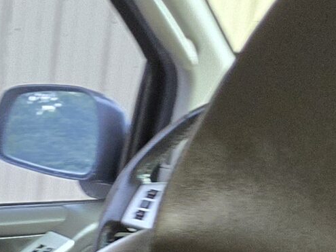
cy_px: 575
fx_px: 1155
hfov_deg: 14.6
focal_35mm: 119
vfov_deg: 10.8
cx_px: -266
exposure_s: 1/120
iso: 1000
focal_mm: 5.4
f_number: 1.8
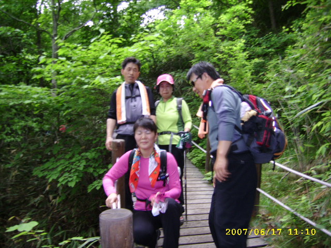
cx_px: 166
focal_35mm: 35
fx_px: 335
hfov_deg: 52.6
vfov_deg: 40.7
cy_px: 124
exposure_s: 1/30
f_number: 2.8
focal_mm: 5.95
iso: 142
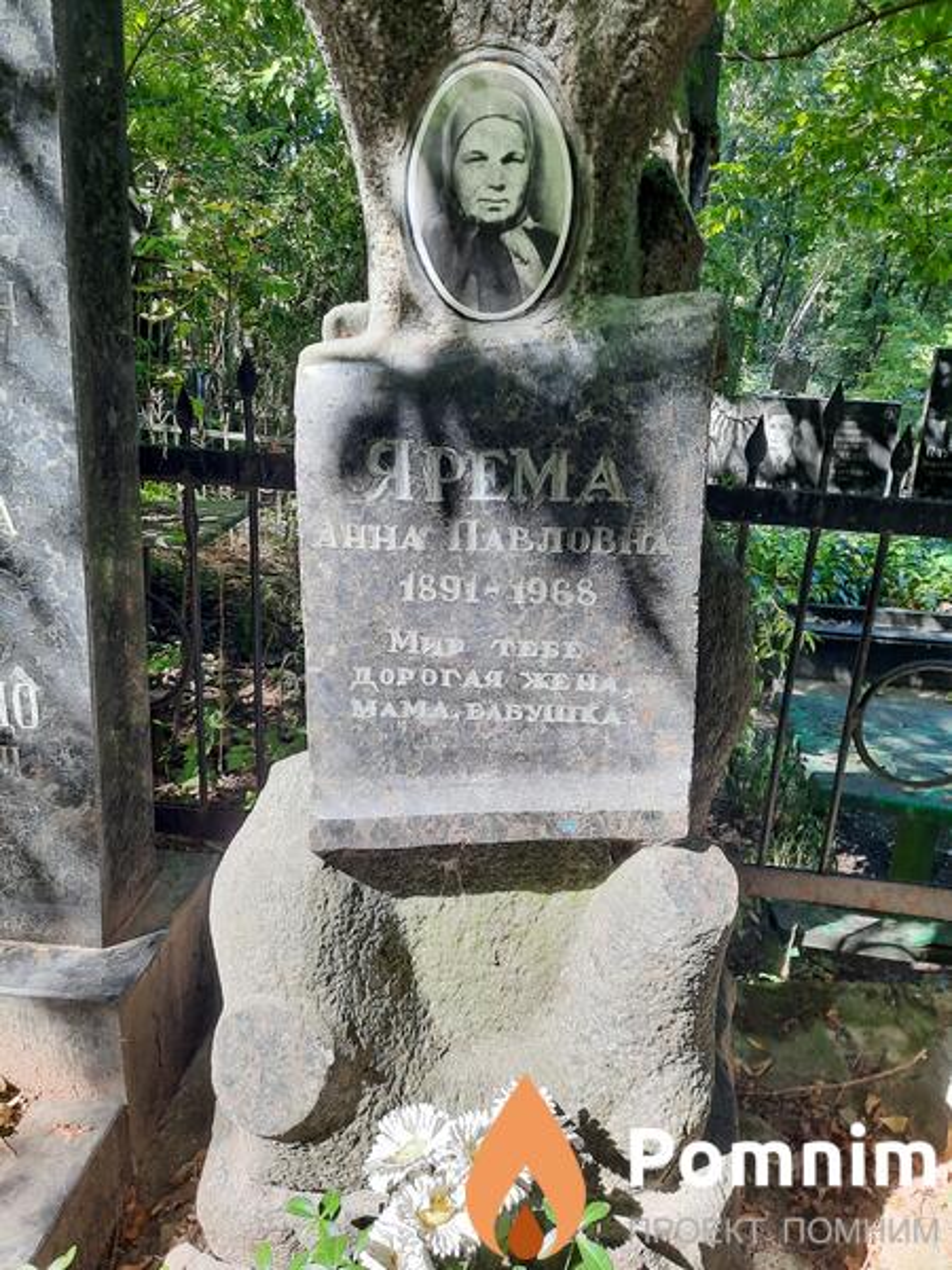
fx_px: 917
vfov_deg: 69.4
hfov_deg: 54.9
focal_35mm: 25
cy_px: 635
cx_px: 476
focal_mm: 4.6
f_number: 2
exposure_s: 1/50
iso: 50
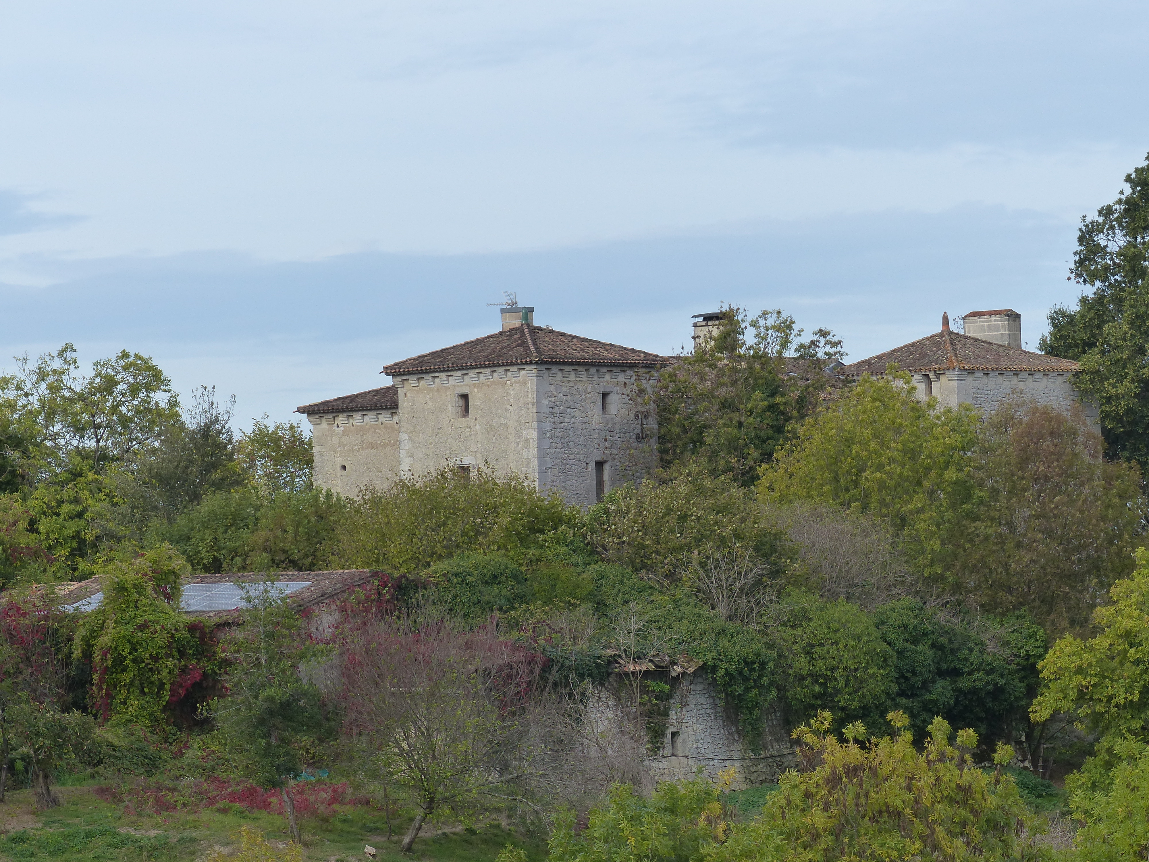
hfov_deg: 8.5
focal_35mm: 232
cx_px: 574
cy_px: 431
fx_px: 7701
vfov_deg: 6.4
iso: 160
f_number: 4
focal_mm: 41.8
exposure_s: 1/800
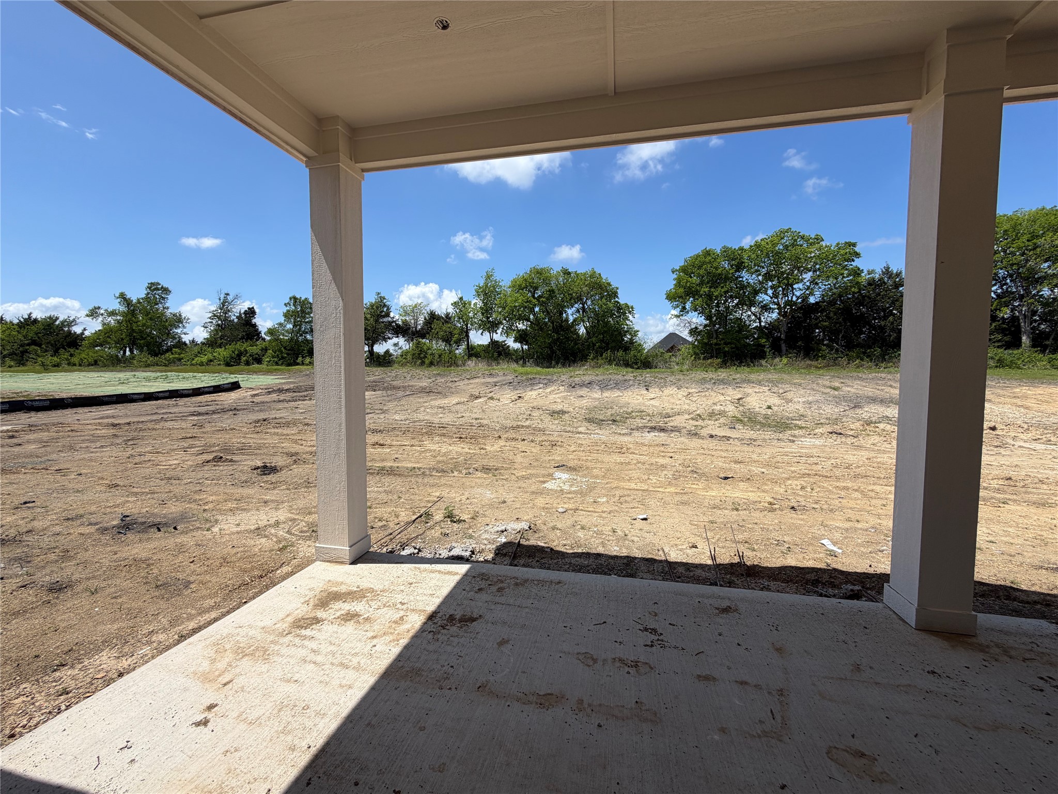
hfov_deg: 102.1
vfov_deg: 85.7
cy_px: 397
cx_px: 529
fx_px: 428
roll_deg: -0.1
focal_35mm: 14
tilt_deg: -3.8
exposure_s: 1/1167
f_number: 2.2
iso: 20
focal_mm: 2.22
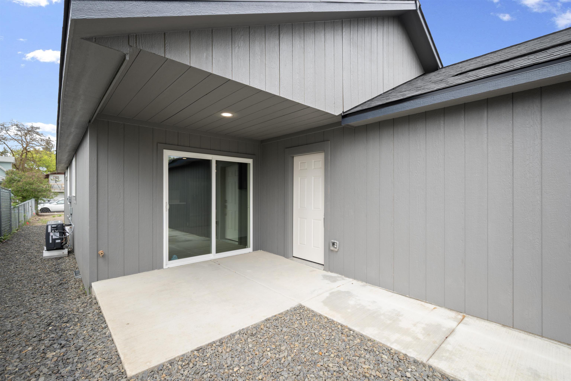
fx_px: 254
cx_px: 286
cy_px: 190
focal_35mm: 16
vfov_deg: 73.7
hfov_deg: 96.7
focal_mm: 16
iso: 100
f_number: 8
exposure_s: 1/15
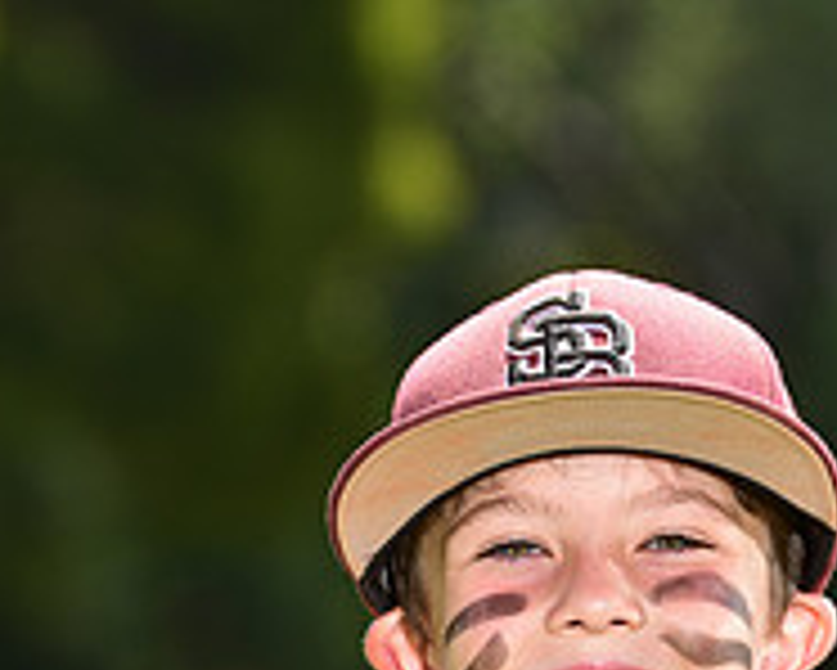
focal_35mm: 497
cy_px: 1120
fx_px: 12318
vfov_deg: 3.1
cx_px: 614
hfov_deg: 3.9
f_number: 5
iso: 80
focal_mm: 170
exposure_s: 1/200
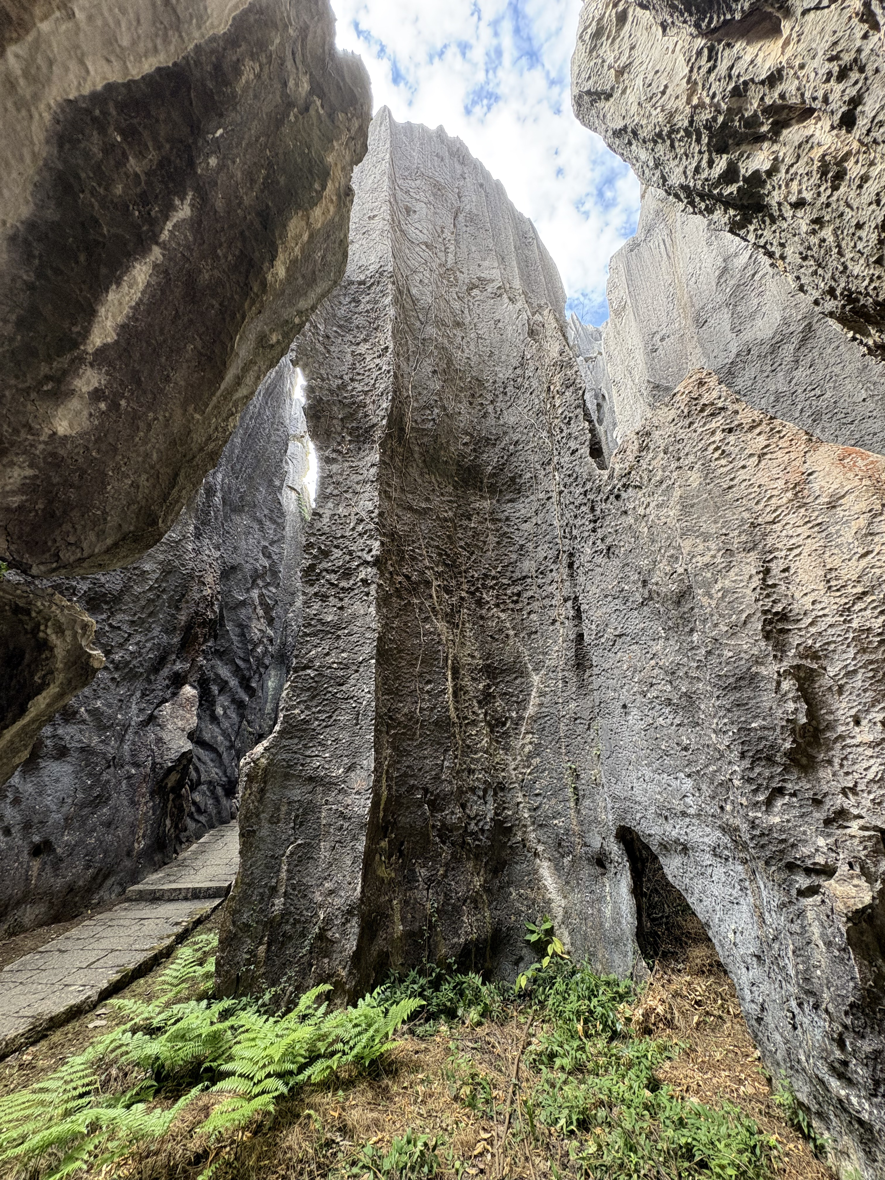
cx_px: 442
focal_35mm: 14
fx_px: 477
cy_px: 590
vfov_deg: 102.1
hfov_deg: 85.7
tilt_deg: +22.7
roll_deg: +0.3
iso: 160
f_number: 2.2
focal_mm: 2.22
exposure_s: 1/99
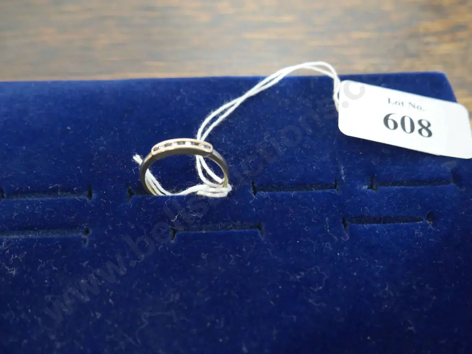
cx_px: 236
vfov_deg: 34.4
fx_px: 573
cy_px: 177
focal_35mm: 42
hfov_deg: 44.8
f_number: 4.6
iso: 2500
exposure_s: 1/60
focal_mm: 21
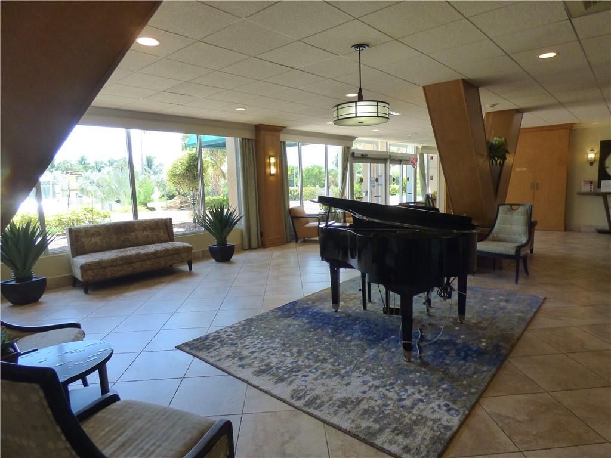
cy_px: 229
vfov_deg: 66.0
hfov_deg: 81.7
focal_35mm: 20
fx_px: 353
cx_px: 306
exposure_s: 1/100
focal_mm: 3.58
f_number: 2.8
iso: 250
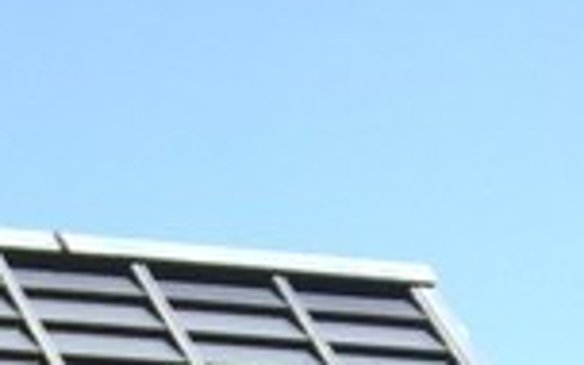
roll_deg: +0.3
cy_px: 2251
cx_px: -1118
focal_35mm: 242
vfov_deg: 4.2
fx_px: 3852
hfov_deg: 7.7
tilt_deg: -12.2
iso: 32
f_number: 2.2
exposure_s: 1/860
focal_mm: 4.15
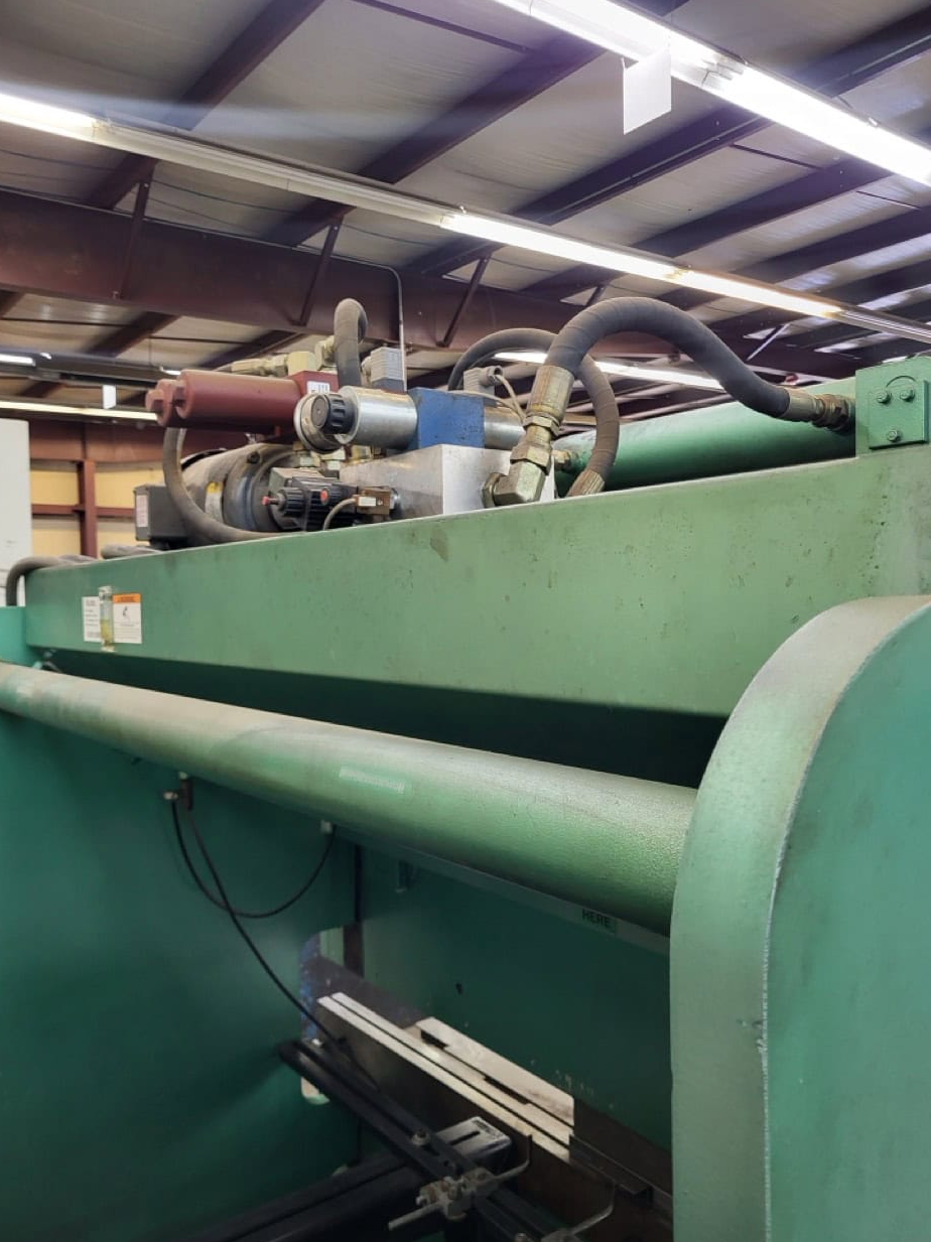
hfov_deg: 51.3
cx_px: 453
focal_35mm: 27
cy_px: 610
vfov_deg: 65.3
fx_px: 969
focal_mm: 5.4
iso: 160
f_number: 1.8
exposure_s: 1/60
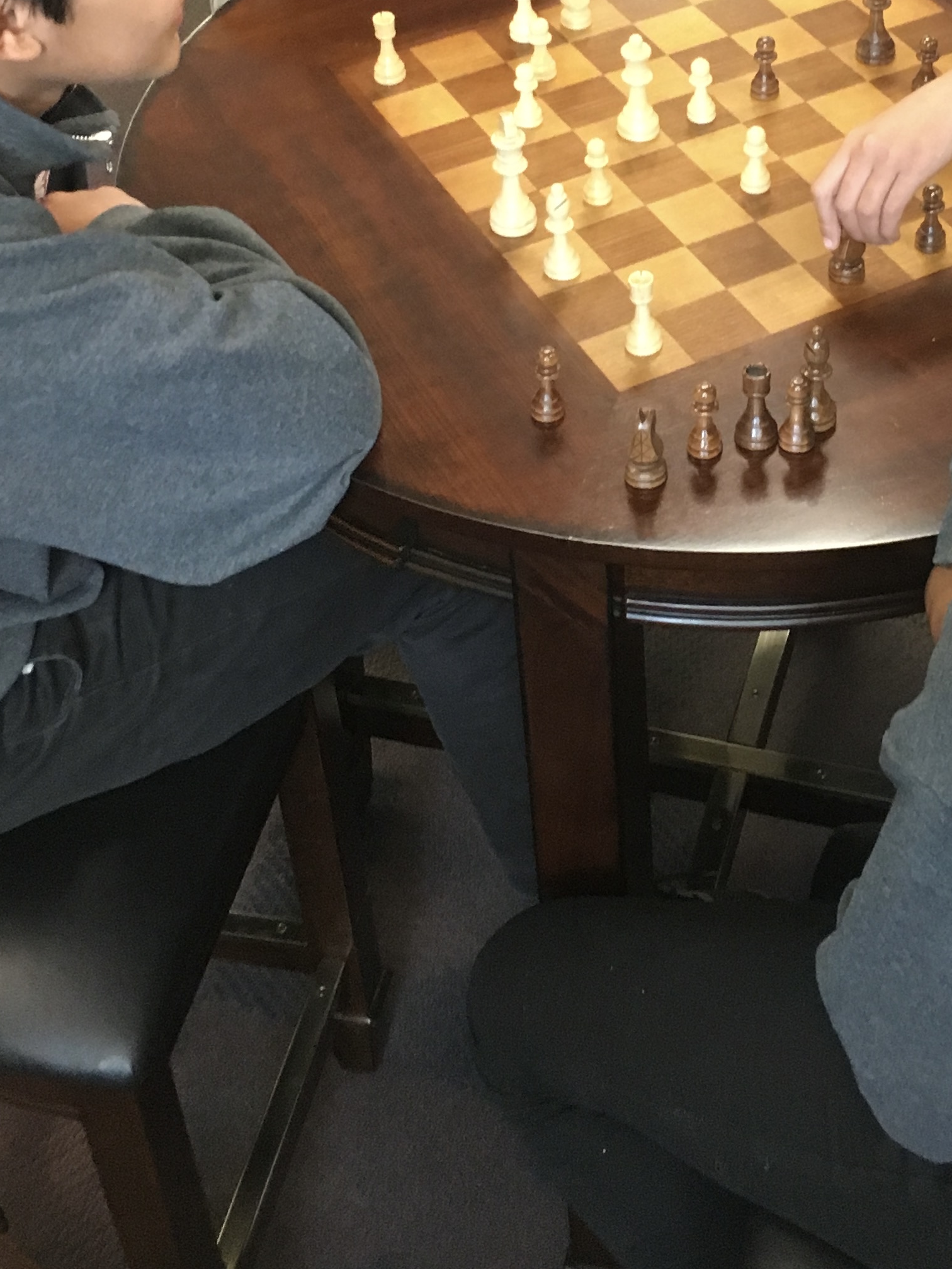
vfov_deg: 32.1
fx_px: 2127
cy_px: 198
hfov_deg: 24.9
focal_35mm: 58
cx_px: 734
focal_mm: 4.15
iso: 200
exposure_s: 1/30
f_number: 2.2
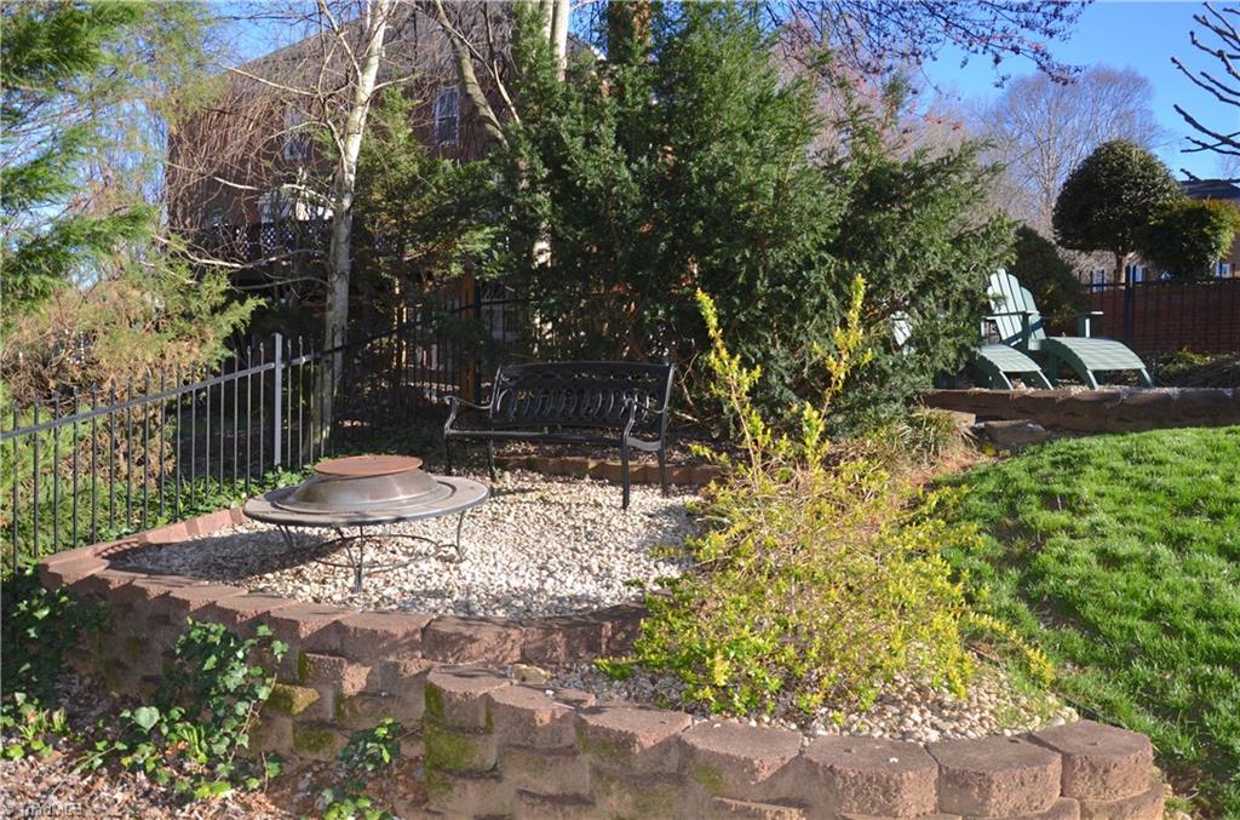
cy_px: 410
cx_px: 620
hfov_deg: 67.5
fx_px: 928
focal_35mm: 27
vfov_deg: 47.7
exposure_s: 1/250
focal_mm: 18
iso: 100
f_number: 4
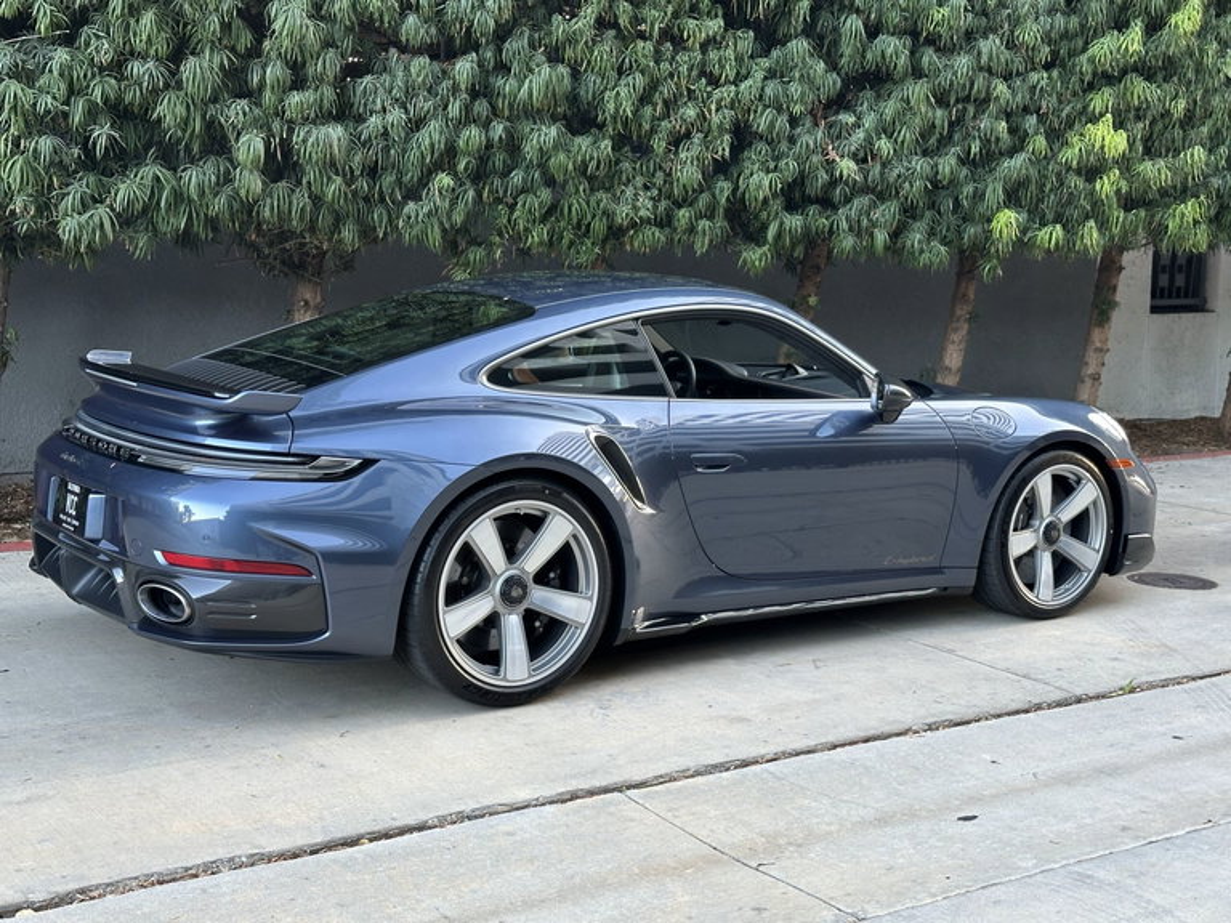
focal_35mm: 48
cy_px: 462
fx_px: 1707
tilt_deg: -8.5
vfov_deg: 30.3
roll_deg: -1.7
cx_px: 616
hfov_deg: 39.7
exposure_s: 1/77
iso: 80
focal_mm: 6.86
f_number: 1.78
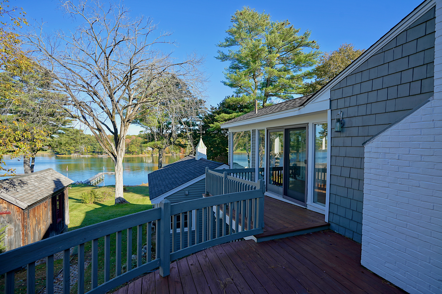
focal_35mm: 16
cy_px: 147
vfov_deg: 73.7
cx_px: 221
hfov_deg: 96.7
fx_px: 196
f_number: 6.3
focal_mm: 16
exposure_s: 1/200
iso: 100
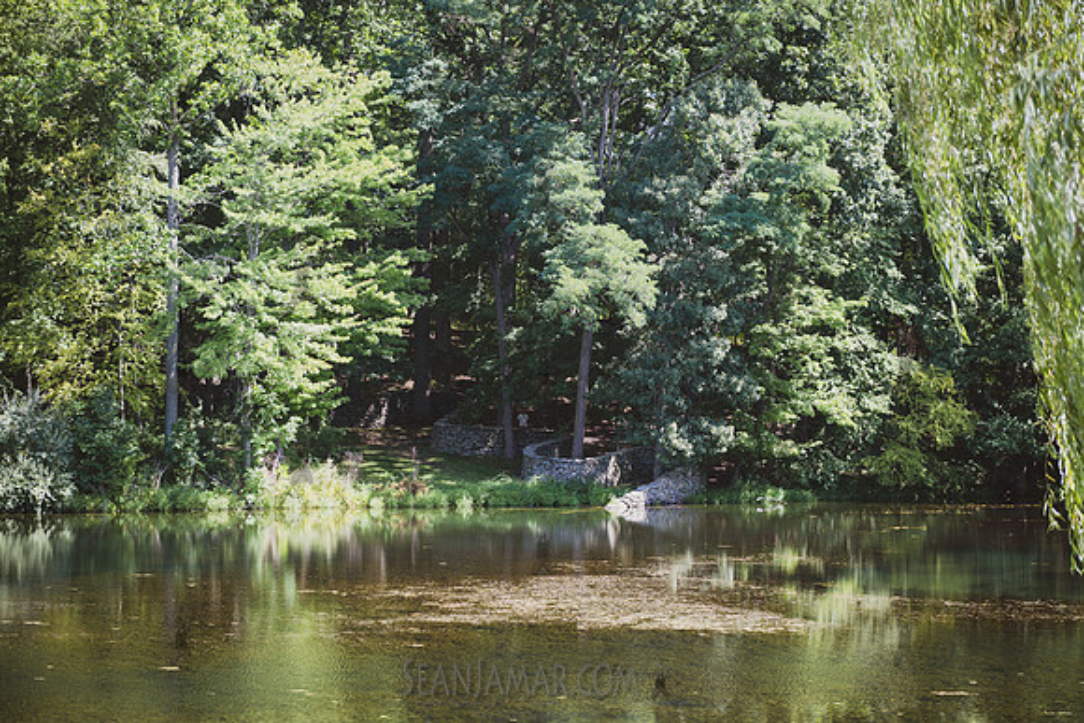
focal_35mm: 70
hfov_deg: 28.8
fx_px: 2108
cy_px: 362
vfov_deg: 19.5
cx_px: 542
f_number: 4.5
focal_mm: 70
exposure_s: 1/160
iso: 100
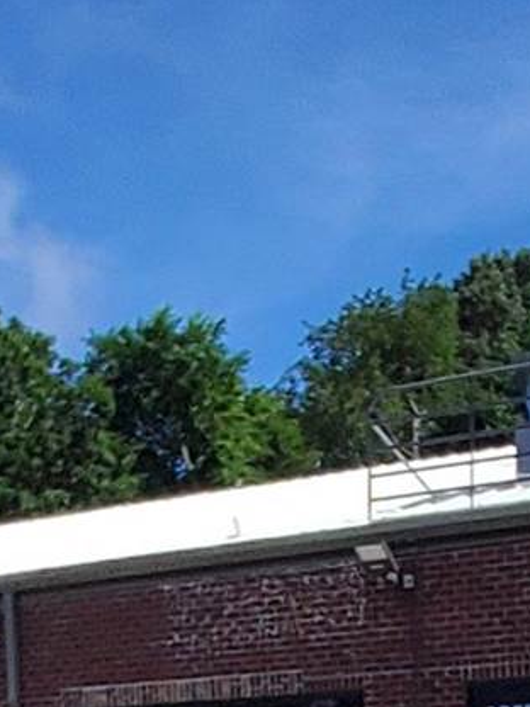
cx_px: 472
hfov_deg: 20.1
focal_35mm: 72
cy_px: 1001
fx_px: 1470
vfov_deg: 22.9
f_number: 2.2
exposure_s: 1/1723
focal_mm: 1.13
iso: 50
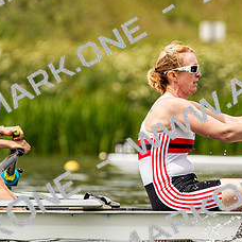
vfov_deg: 1.9
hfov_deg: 1.9
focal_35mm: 906
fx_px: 7166
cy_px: 159
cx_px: 258
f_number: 6.3
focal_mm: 419
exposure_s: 1/2000
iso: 200
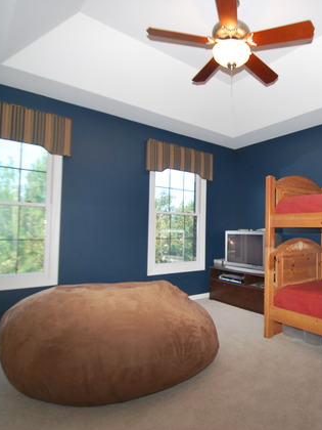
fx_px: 273
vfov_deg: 76.4
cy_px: 218
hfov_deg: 58.3
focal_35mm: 22
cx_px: 237
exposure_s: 1/60
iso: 200
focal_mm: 10
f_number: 4
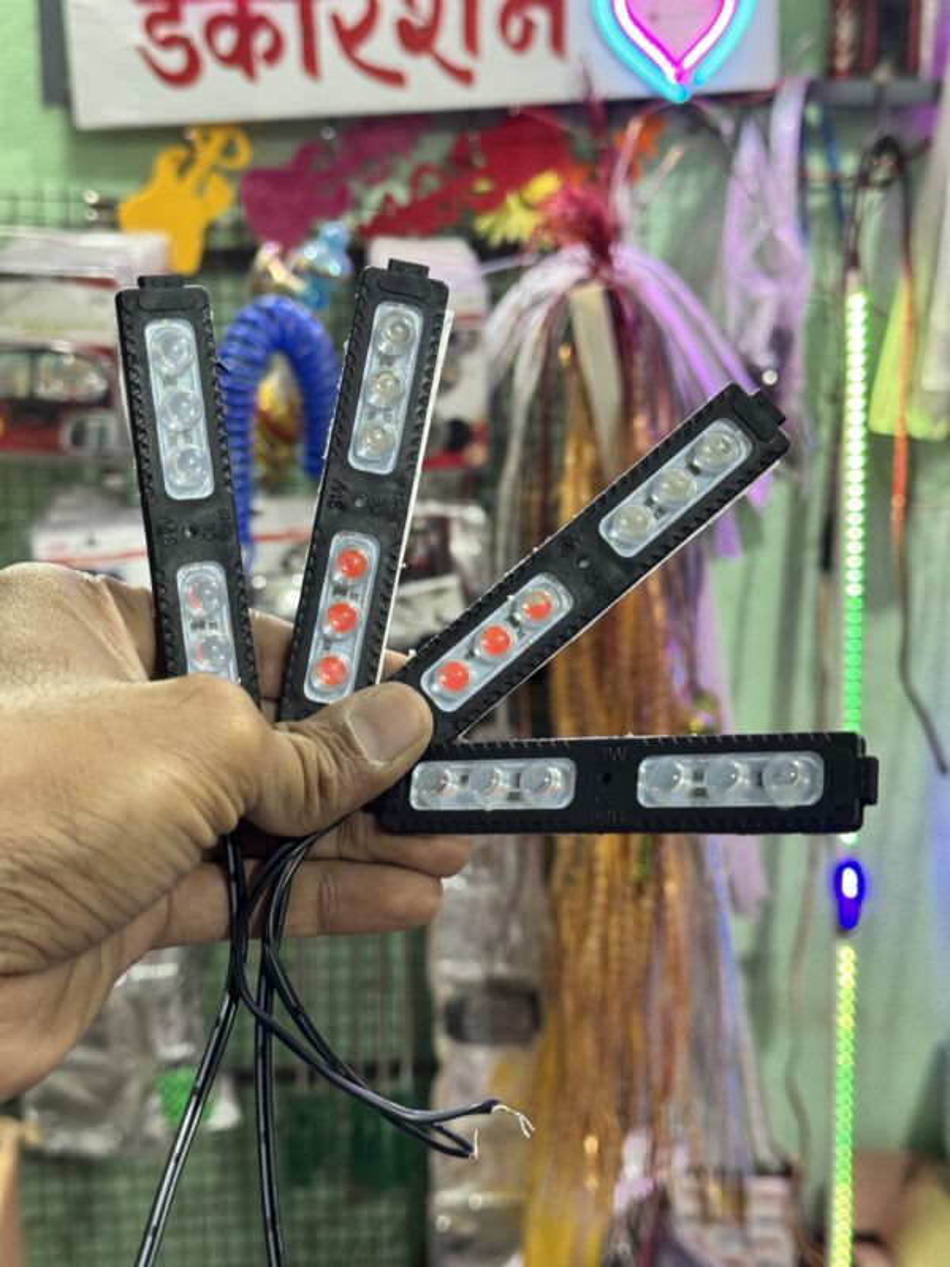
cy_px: 634
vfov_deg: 39.7
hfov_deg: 30.3
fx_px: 1756
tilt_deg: -13.0
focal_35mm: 48
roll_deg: +0.0
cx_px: 475
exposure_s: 1/50
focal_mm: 6.76
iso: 250
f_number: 1.78
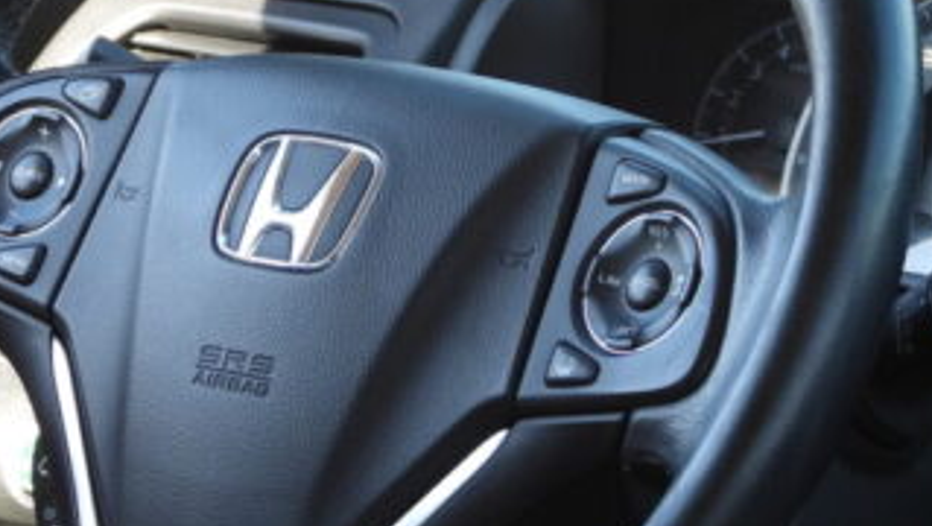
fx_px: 5466
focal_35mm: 221
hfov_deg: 9.7
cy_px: 222
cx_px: 465
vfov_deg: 5.5
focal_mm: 16.3
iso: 100
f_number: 3.5
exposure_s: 1/60
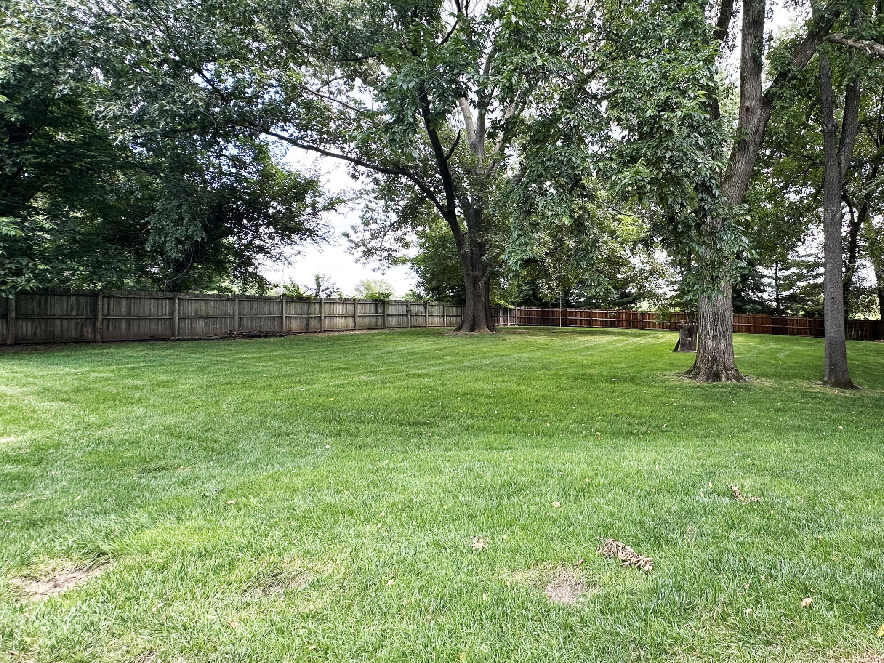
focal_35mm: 20
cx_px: 612
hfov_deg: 78.2
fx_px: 511
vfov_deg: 65.8
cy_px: 298
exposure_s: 1/129
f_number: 2.2
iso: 40
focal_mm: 2.22
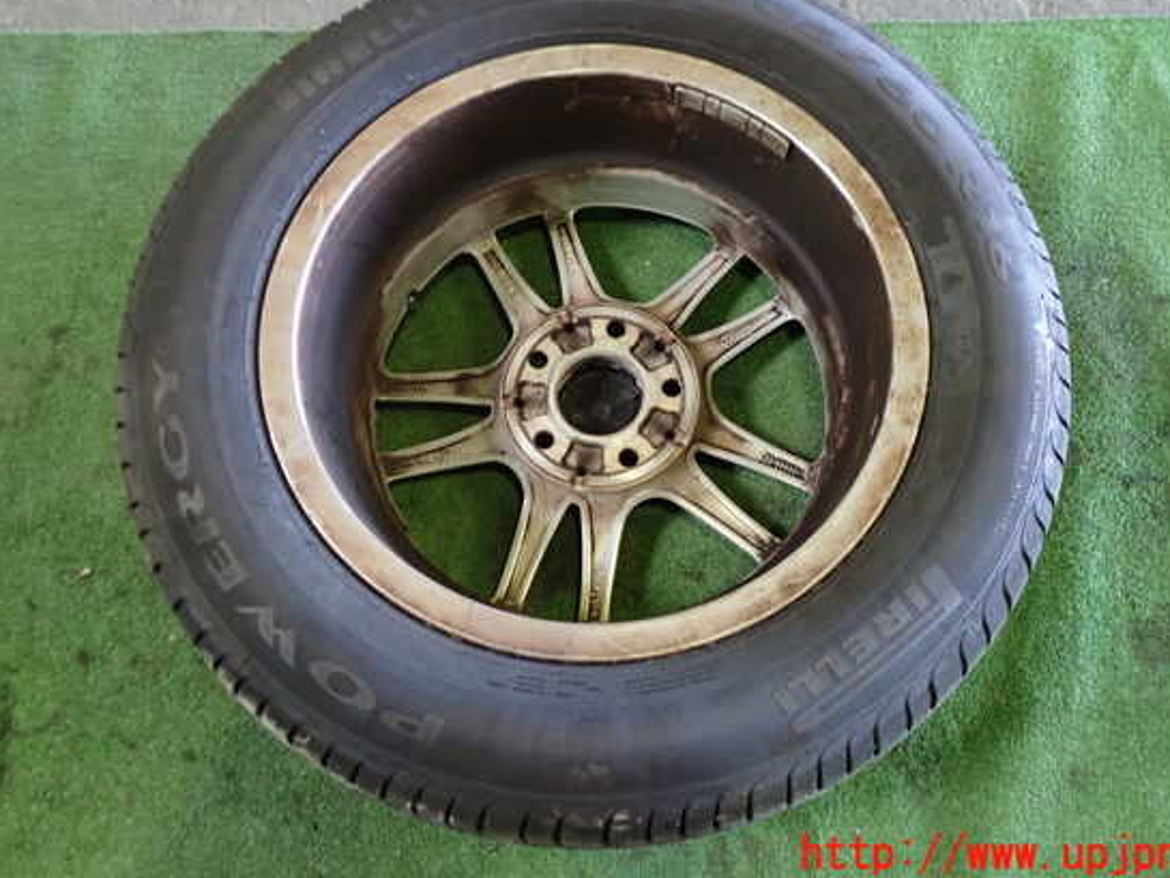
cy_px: 399
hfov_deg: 55.2
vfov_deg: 42.9
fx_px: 1116
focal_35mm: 33
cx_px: 642
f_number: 2.3
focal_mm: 5.4
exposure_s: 1/30
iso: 400
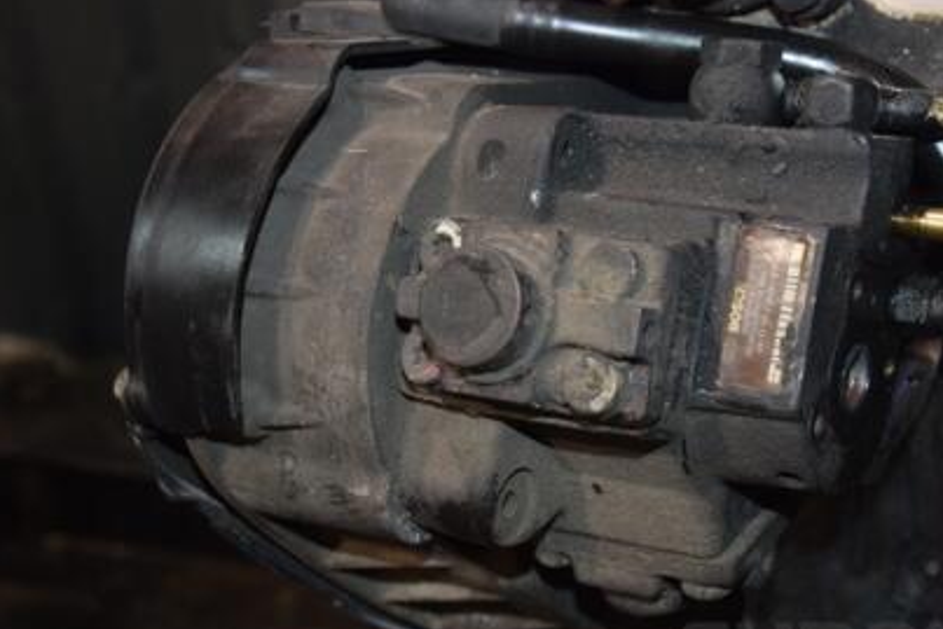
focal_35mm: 67
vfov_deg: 20.3
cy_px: 346
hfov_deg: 29.8
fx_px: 1756
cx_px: 639
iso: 800
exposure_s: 1/60
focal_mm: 30
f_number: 5
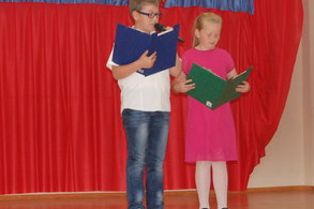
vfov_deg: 7.5
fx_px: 1596
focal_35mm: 183
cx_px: 99
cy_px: 56
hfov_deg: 11.2
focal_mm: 55
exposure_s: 1/60
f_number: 5.6
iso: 1600
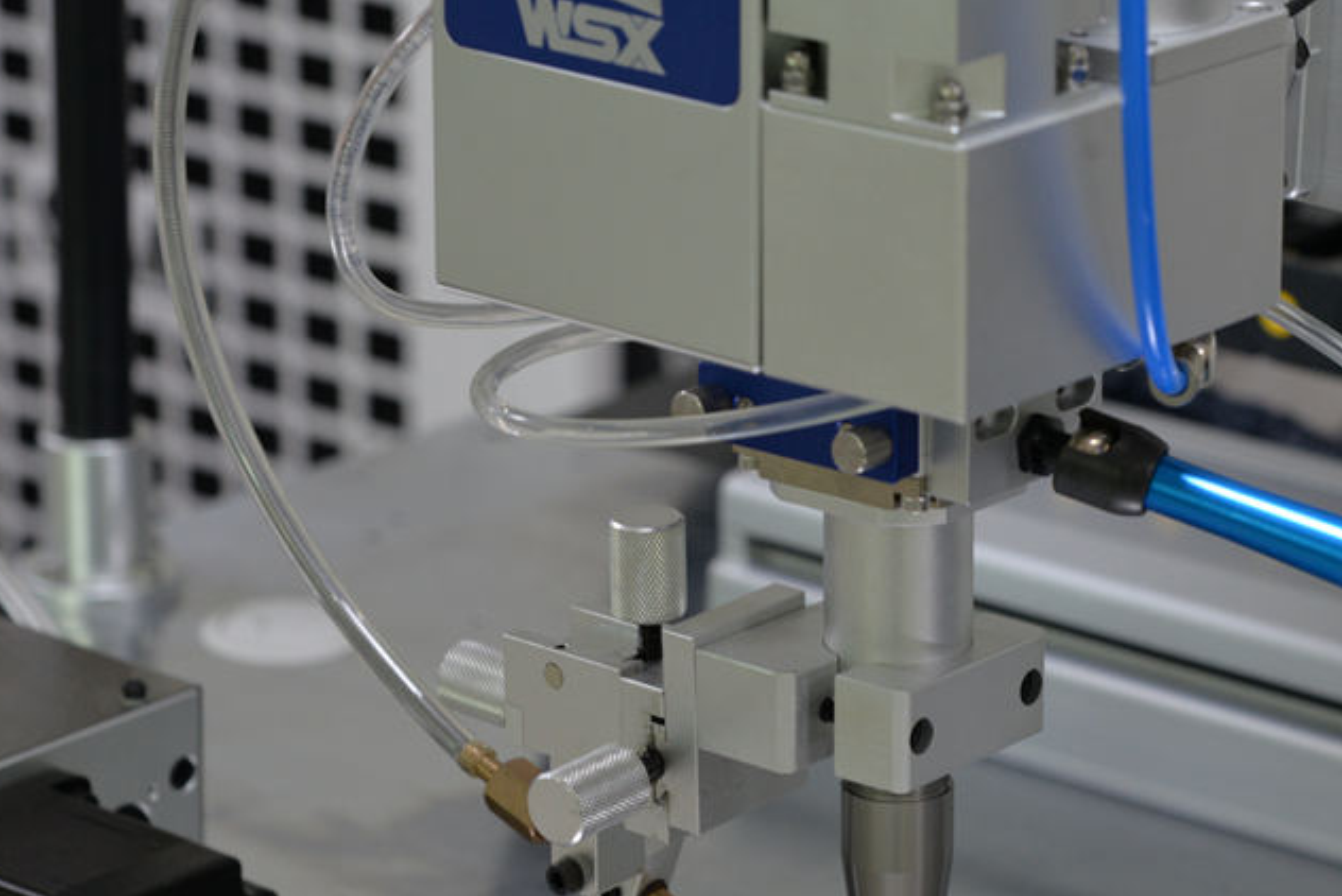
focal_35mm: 155
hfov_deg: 13.2
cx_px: 996
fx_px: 5780
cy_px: 604
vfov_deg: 8.9
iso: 1000
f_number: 6.3
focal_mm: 98
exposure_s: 1/30
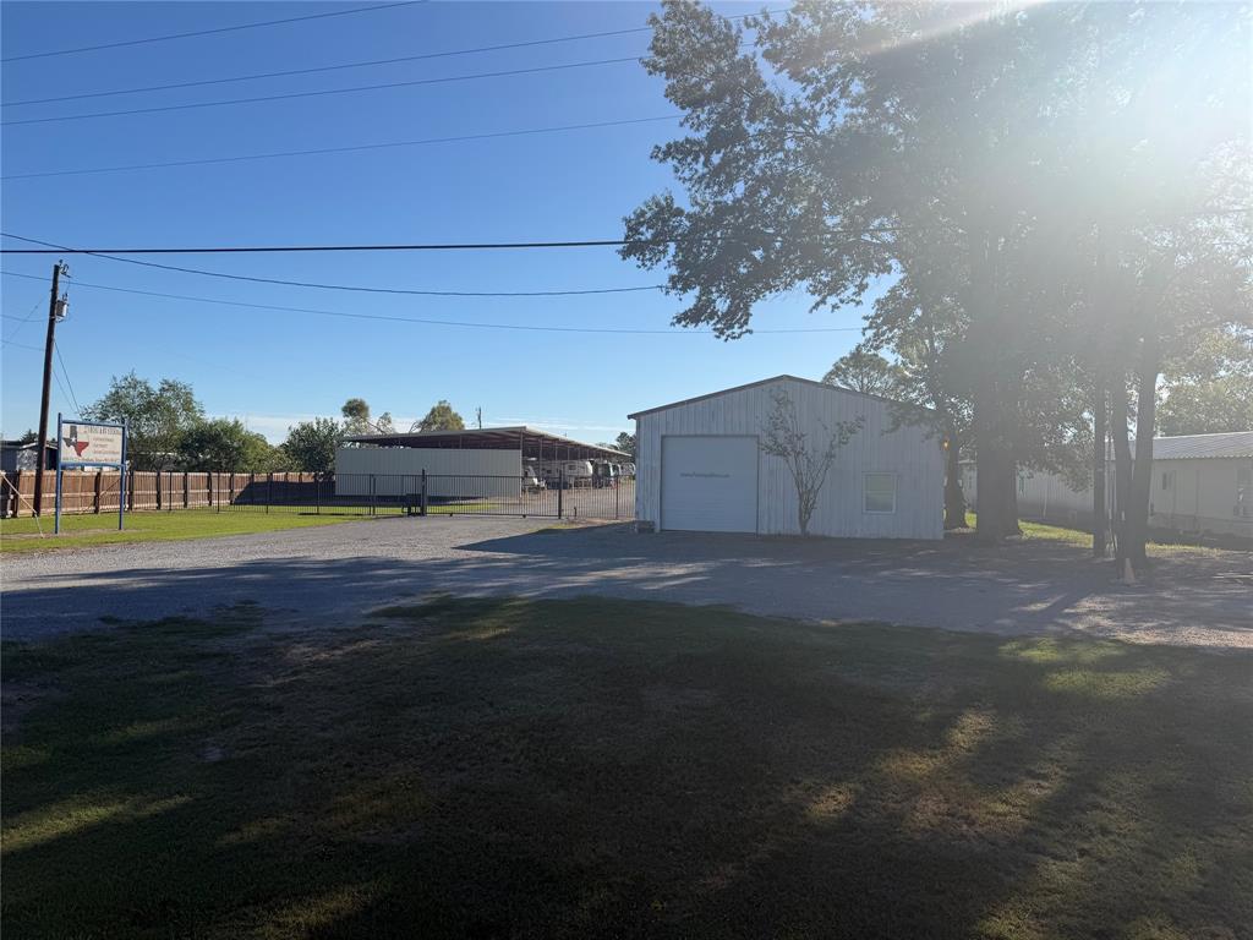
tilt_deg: +0.4
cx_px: 626
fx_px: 869
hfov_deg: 71.6
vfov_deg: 56.8
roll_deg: -1.3
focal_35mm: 24
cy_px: 470
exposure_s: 1/6173
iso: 80
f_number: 1.78
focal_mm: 6.76
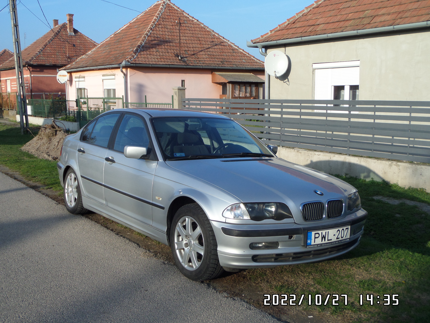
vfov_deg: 35.1
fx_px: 509
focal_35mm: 41
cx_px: 215
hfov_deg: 45.8
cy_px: 162
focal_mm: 6.8
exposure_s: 1/500
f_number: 3.6
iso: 80
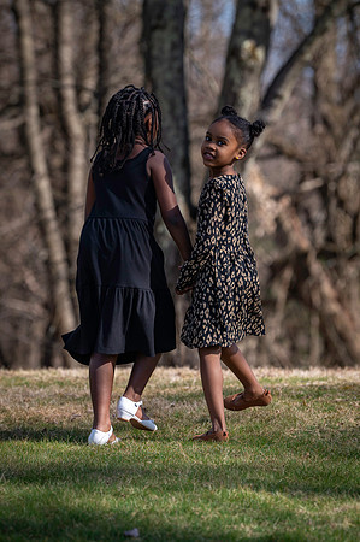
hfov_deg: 5.5
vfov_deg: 8.3
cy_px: 271
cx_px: 160
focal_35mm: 248
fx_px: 3725
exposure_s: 1/1600
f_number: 4
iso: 250
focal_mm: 165
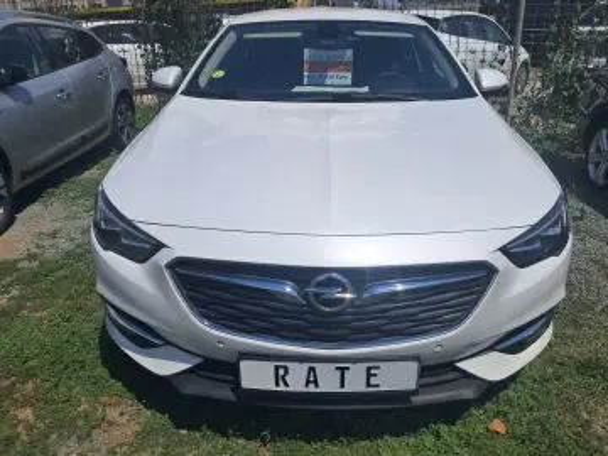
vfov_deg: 51.4
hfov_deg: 65.3
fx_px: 474
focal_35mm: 27
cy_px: 228
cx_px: 304
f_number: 1.8
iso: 50
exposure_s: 1/1887
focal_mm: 4
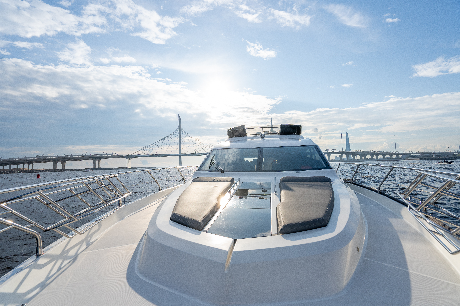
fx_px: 204
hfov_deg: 96.7
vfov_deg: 73.7
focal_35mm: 16
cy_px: 153
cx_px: 230
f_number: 6.7
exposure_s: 1/3000
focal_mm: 16
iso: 640
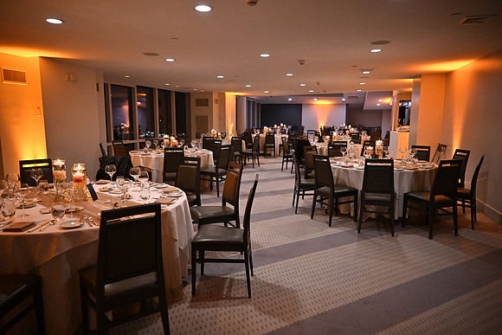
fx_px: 335
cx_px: 251
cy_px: 168
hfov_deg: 73.7
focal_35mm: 24
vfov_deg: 53.2
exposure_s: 1/60
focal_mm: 24
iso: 2500
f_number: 2.8
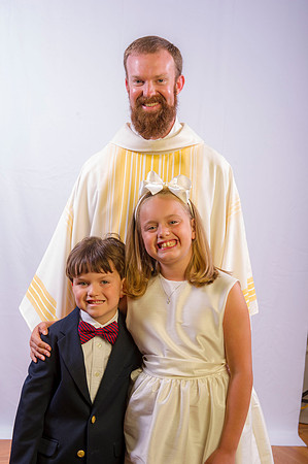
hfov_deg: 24.6
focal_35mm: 55
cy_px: 232
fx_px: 707
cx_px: 154
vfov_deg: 36.3
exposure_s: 1/200
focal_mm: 55
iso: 100
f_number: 8
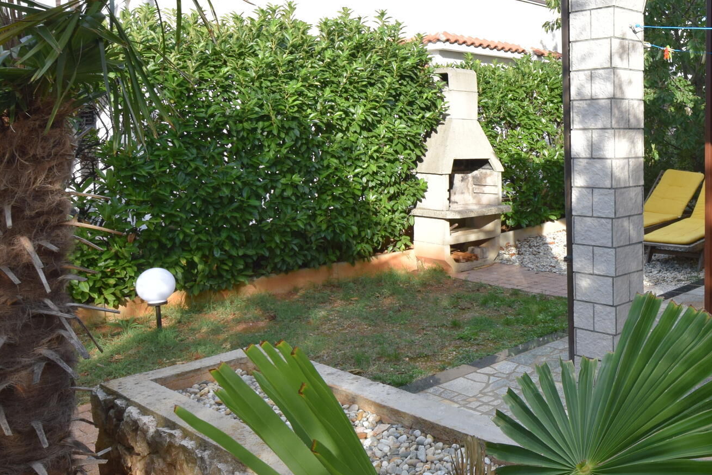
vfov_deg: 36.7
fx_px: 710
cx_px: 567
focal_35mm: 36
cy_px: 175
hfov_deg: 50.1
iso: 360
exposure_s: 1/250
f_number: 8
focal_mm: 13
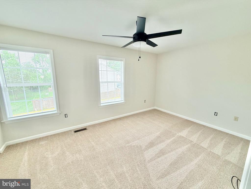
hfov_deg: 102.1
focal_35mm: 14
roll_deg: -0.8
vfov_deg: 85.7
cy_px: 94
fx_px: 102
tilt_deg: -9.6
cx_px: 126
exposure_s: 1/120
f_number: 2.2
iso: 200
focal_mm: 2.22
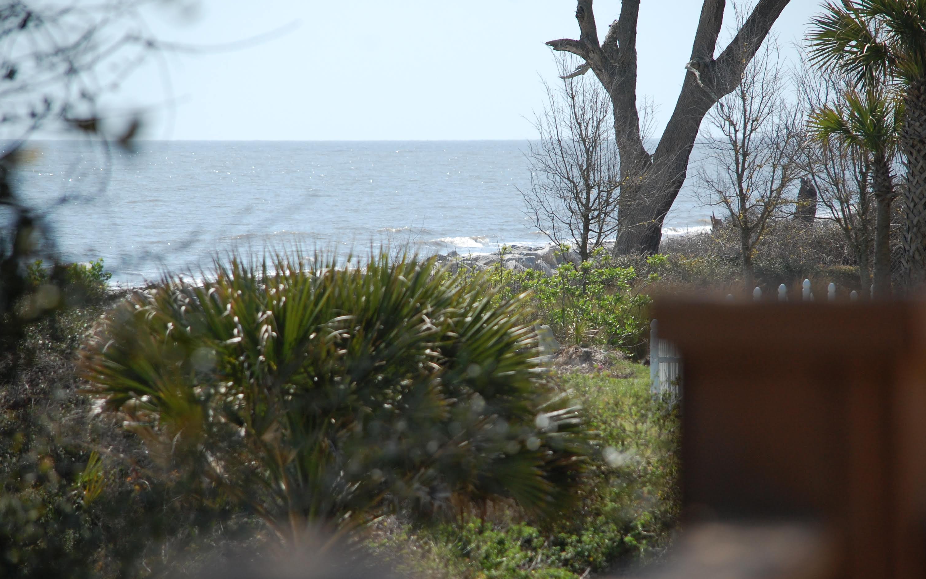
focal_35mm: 276
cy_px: 302
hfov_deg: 7.6
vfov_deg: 4.8
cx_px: 463
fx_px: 6965
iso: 400
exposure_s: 1/1600
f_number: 5.3
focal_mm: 180
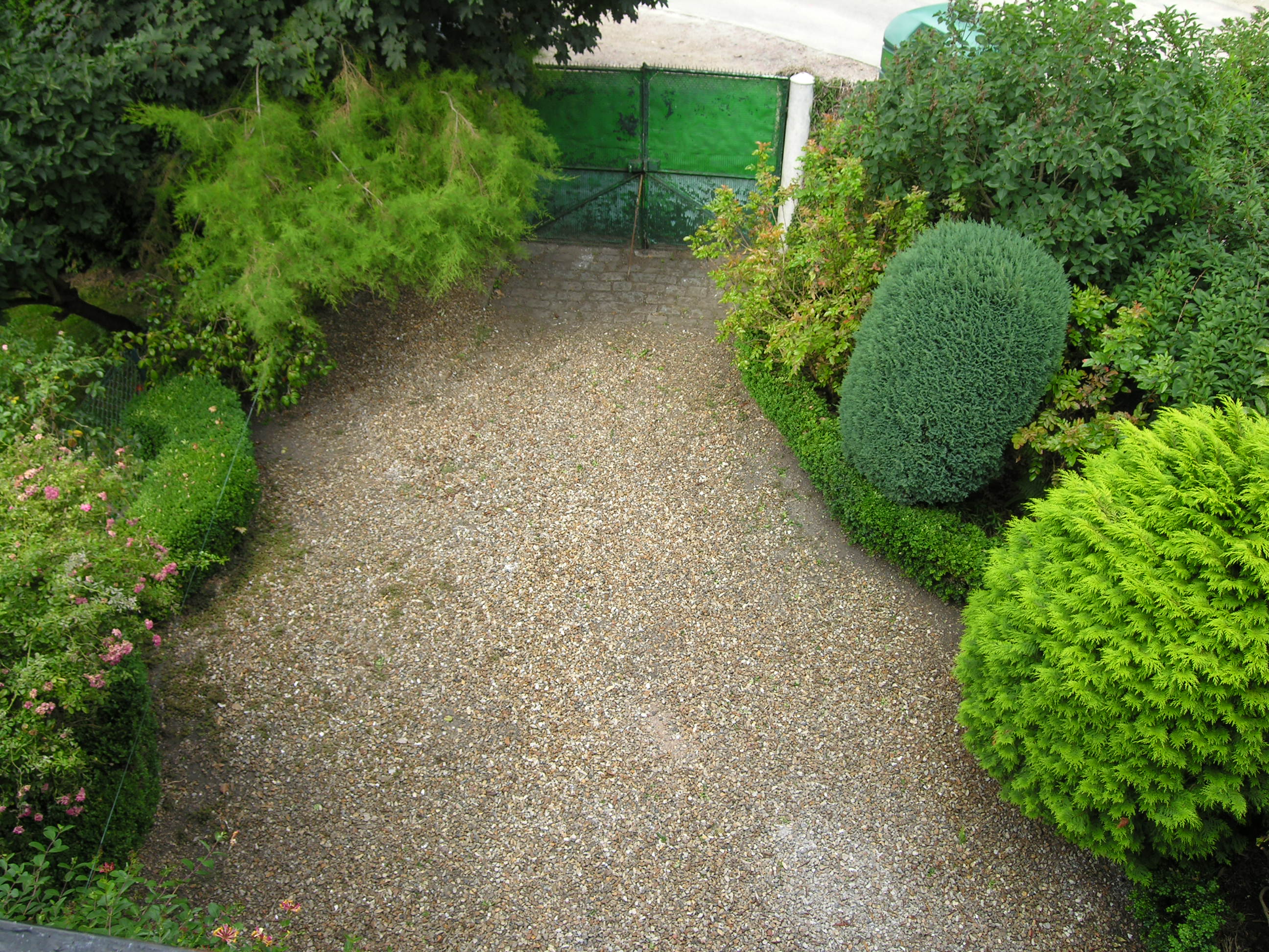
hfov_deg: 67.3
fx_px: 953
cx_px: 634
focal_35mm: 26
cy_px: 476
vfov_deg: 53.1
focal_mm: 6.5
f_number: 4.2
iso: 50
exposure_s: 1/88.1
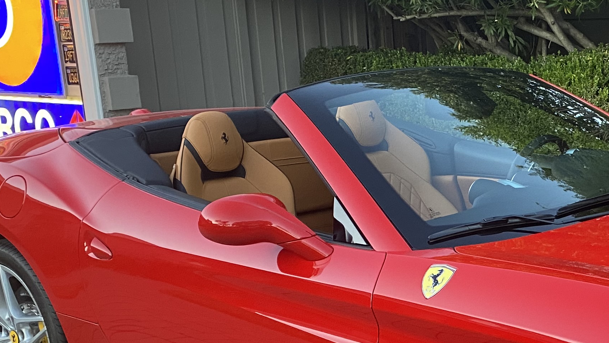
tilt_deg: -17.4
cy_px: 337
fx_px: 1082
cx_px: 568
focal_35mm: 67
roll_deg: +0.9
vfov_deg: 17.6
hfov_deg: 29.9
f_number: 1.8
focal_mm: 4.25
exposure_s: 1/60
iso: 250
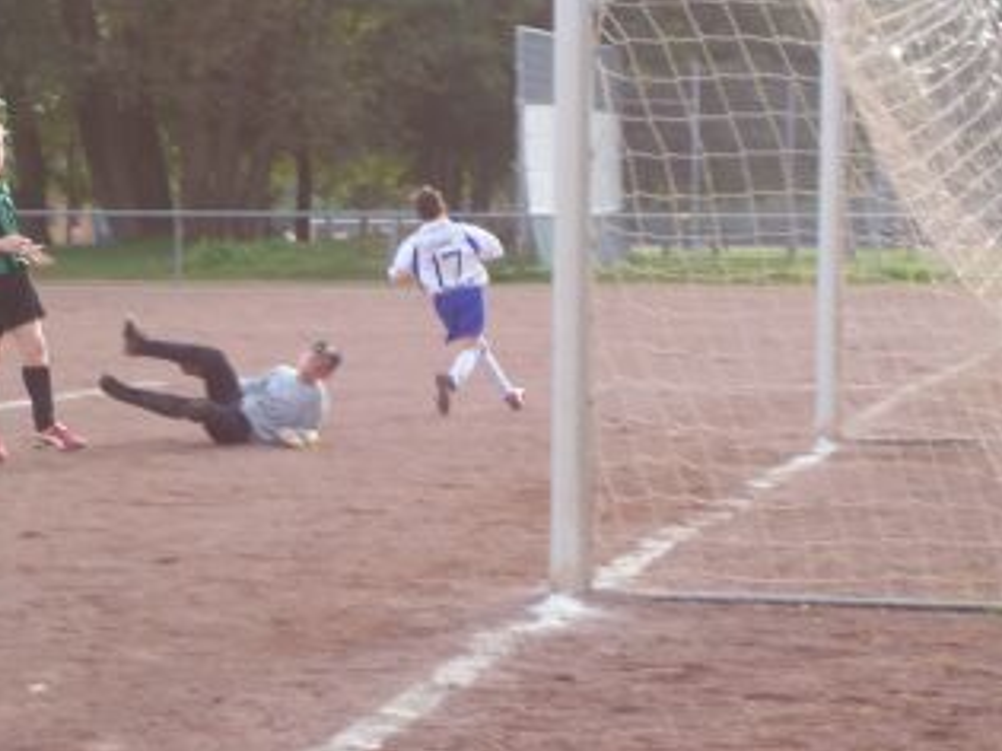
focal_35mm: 141
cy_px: 318
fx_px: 4080
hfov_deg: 14.0
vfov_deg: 10.5
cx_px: 372
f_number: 4.8
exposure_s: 1/125
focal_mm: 16.8
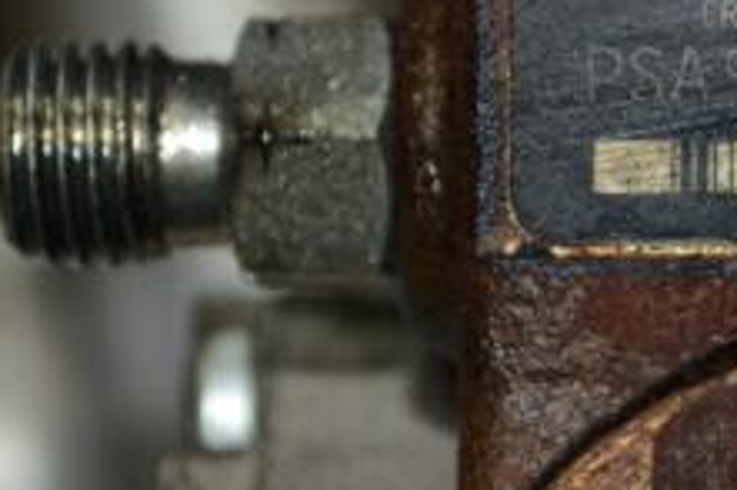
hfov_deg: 9.1
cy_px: 157
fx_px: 4590
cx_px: 720
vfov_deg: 6.1
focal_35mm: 224
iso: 800
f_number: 7.1
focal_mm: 55
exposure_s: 1/60
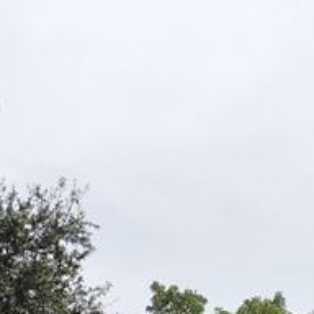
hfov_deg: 15.0
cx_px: 352
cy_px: 355
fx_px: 1160
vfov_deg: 15.0
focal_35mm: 113
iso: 180
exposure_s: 1/2000
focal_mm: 4.3
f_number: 3.3
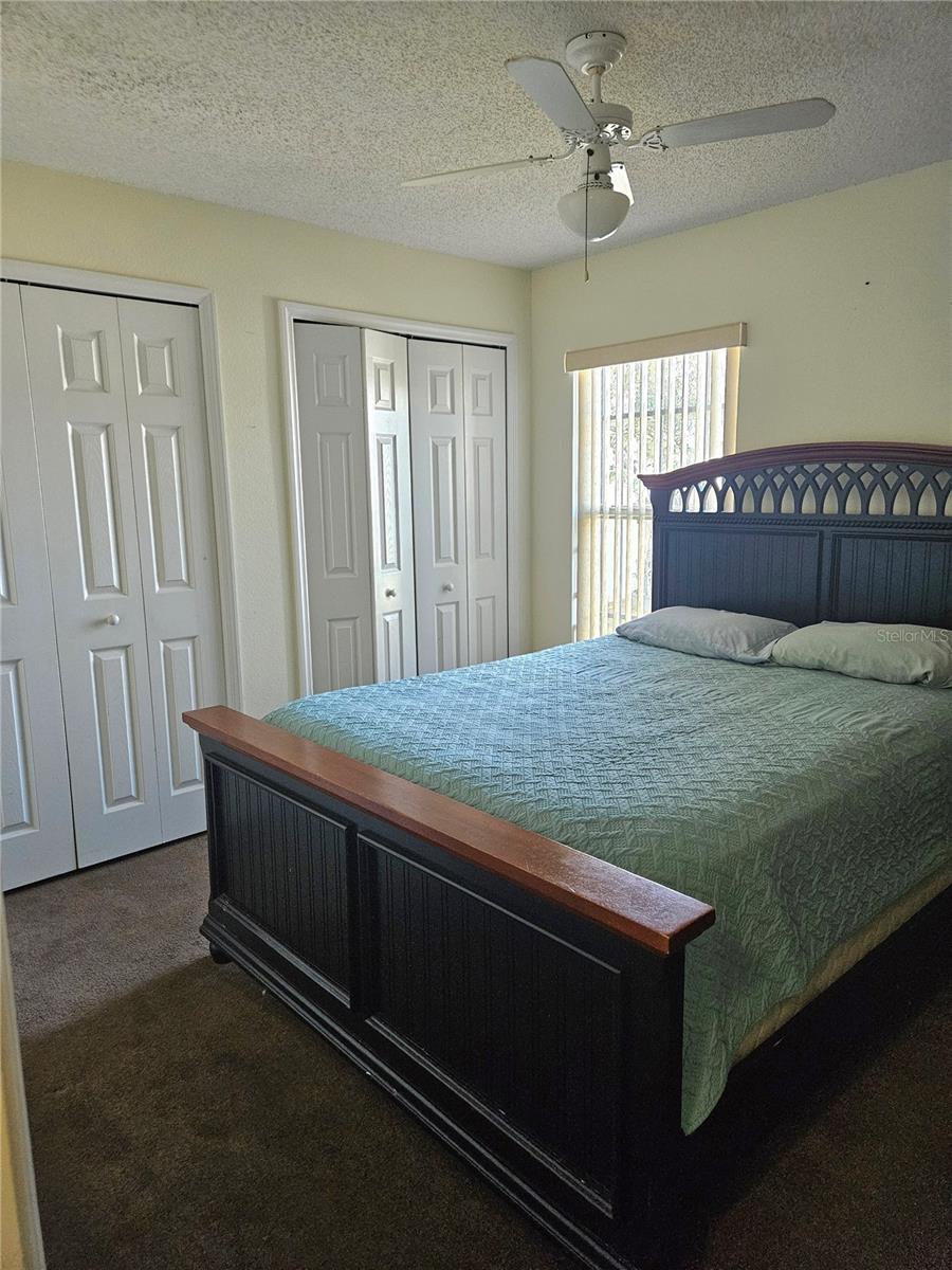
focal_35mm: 23
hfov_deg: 58.9
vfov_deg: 73.9
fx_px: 843
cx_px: 476
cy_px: 635
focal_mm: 5.4
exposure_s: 1/172
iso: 640
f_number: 1.8
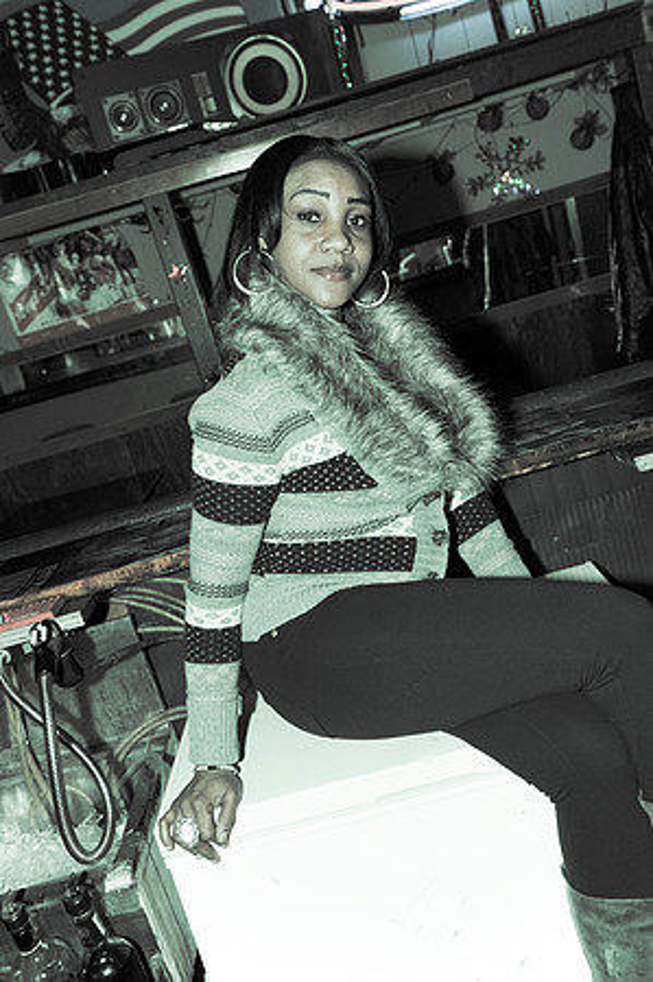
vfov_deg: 53.2
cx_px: 326
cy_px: 491
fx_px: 982
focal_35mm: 36
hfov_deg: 36.8
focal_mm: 36
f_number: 5
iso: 500
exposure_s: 1/50
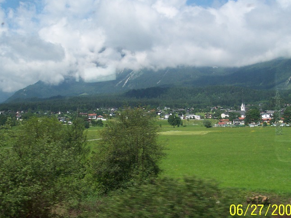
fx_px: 395
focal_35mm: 47
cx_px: 137
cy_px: 109
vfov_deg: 30.9
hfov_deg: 40.4
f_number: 4.8
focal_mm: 8
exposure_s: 1/350
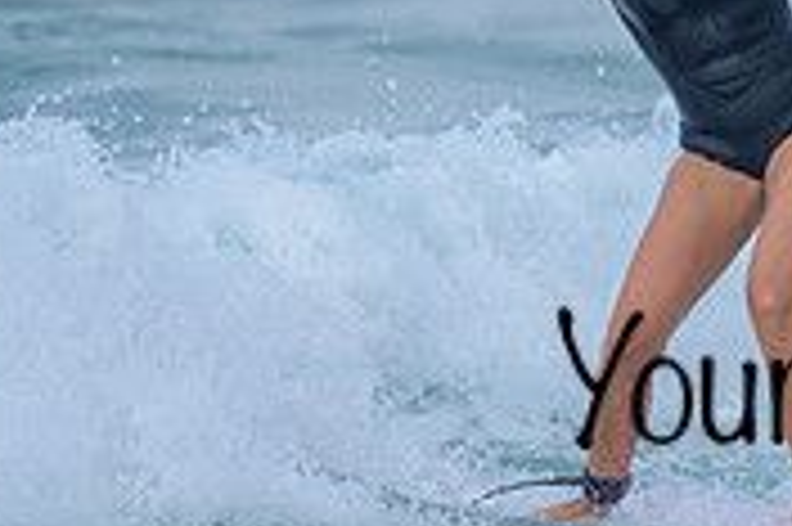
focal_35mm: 3634
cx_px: 951
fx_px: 79872
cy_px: 219
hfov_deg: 0.6
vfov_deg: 0.4
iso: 250
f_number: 6.3
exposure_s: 1/2000
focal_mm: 800
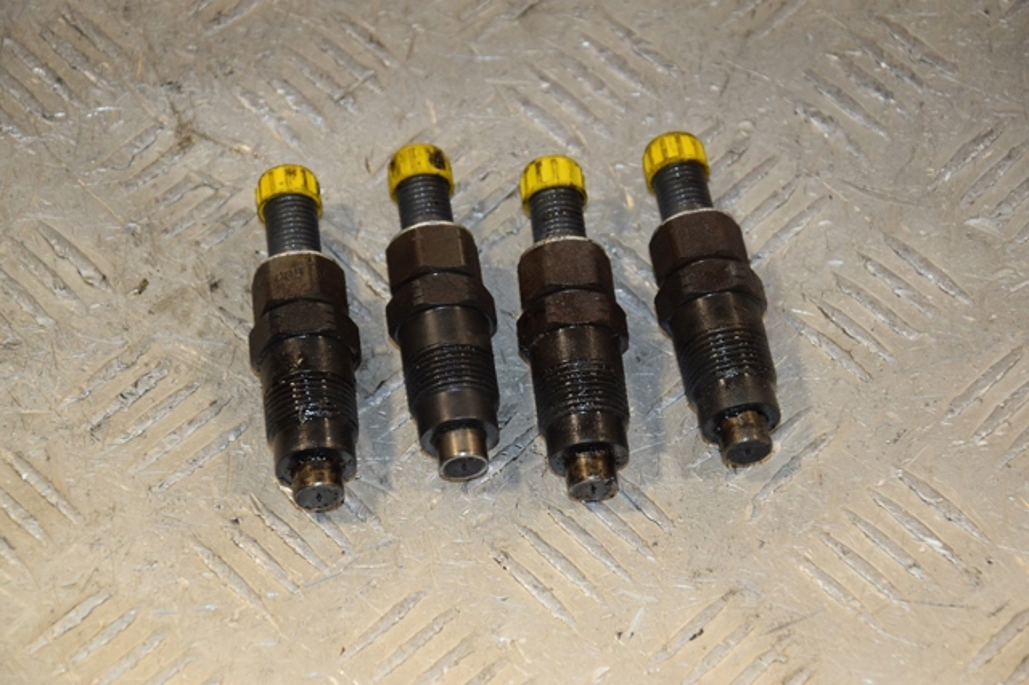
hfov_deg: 17.1
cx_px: 514
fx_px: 3428
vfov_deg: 11.4
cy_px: 342
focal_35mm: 120
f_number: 6.3
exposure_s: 1/200
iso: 800
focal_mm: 80
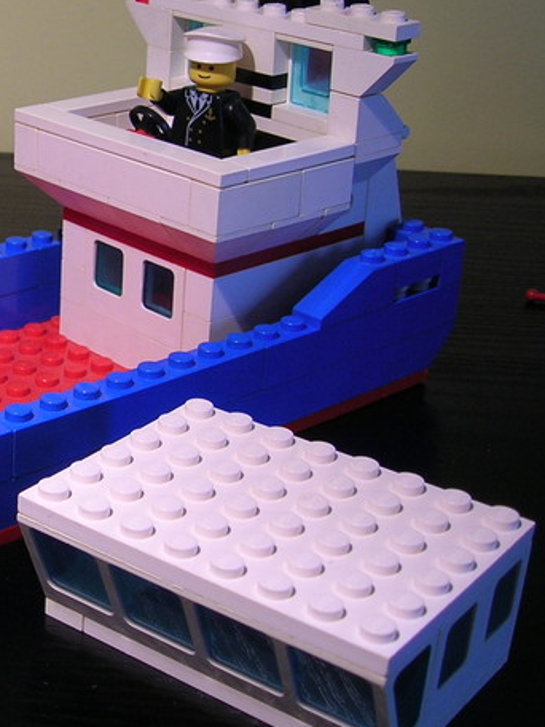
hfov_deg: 20.5
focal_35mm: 67
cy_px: 262
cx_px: -104
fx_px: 1406
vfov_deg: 28.8
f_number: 2.9
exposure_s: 1/10.4
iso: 50
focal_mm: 5.7
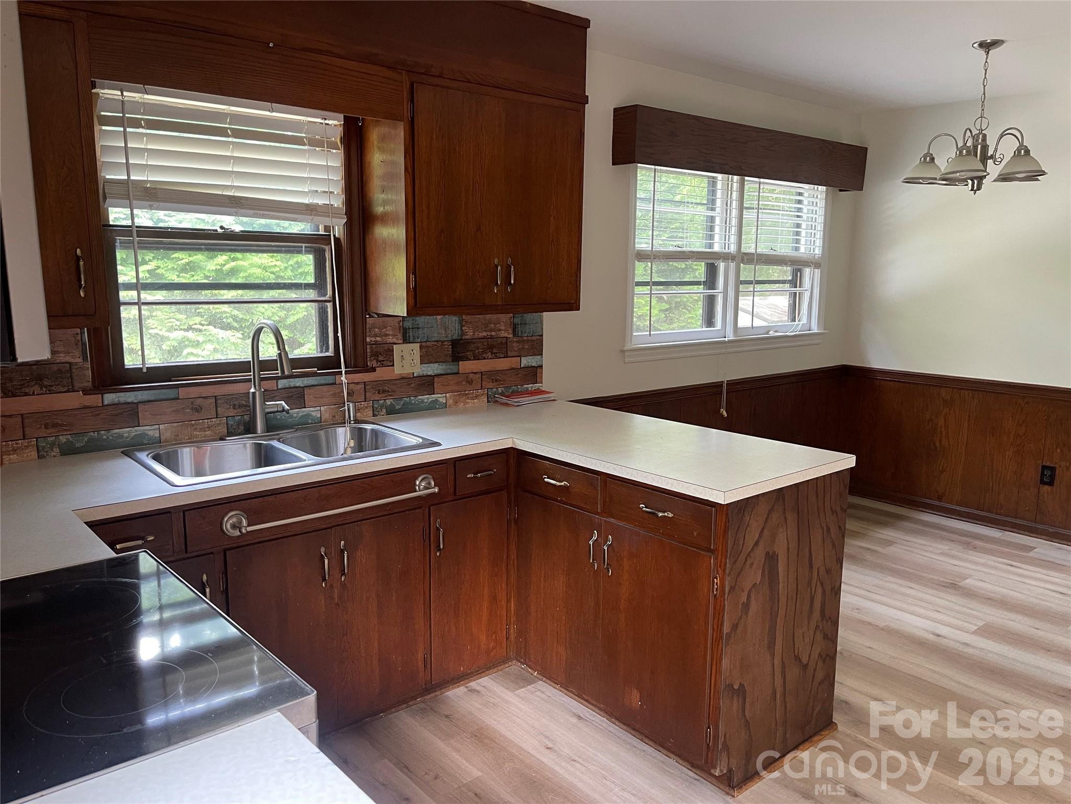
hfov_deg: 69.4
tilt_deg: -11.4
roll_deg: -0.3
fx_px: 773
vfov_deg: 54.9
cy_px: 402
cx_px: 536
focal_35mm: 25
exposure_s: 1/60
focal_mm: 5.1
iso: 250
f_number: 1.6
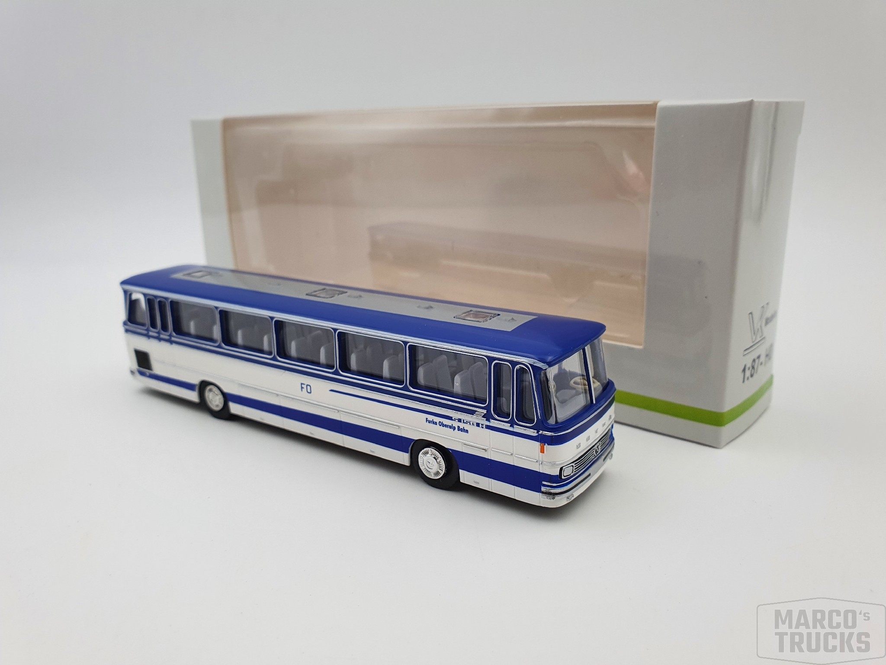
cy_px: 332
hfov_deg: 67.3
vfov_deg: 53.1
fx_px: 665
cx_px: 443
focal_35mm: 26
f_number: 2.4
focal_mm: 4.32
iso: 50
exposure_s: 1/268
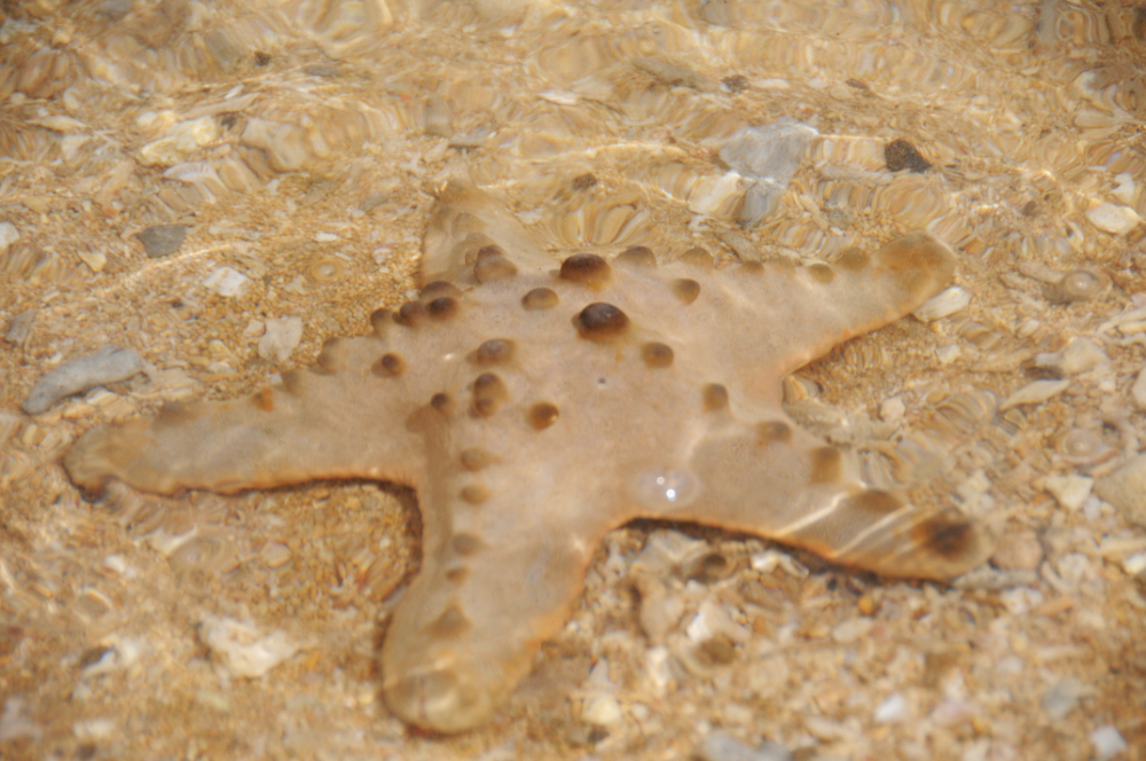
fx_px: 5723
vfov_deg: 7.6
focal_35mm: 180
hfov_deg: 11.4
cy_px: 380
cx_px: 573
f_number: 5.3
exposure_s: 1/2000
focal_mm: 120
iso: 320
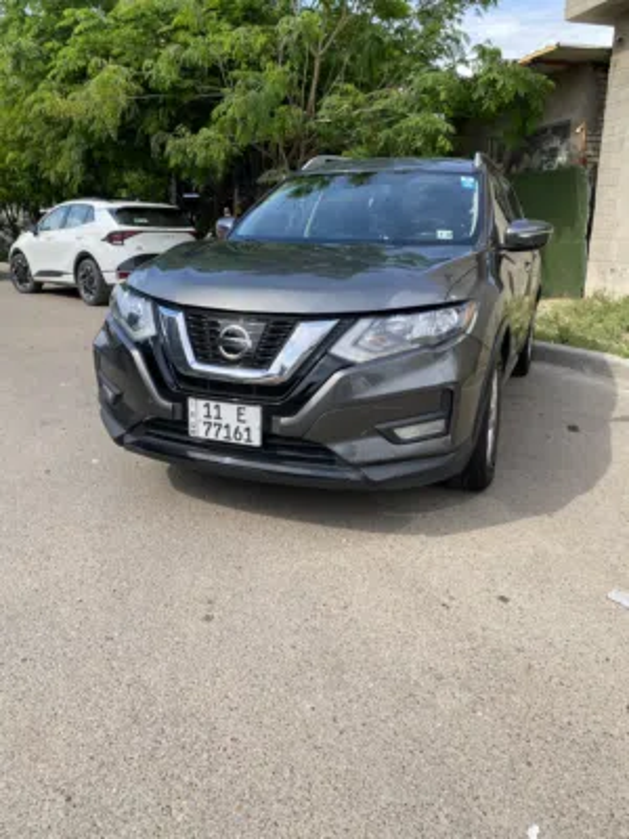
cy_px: 420
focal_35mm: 26
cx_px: 314
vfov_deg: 67.3
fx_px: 630
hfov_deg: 53.1
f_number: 1.8
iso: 32
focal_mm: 4.25
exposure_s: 1/1034
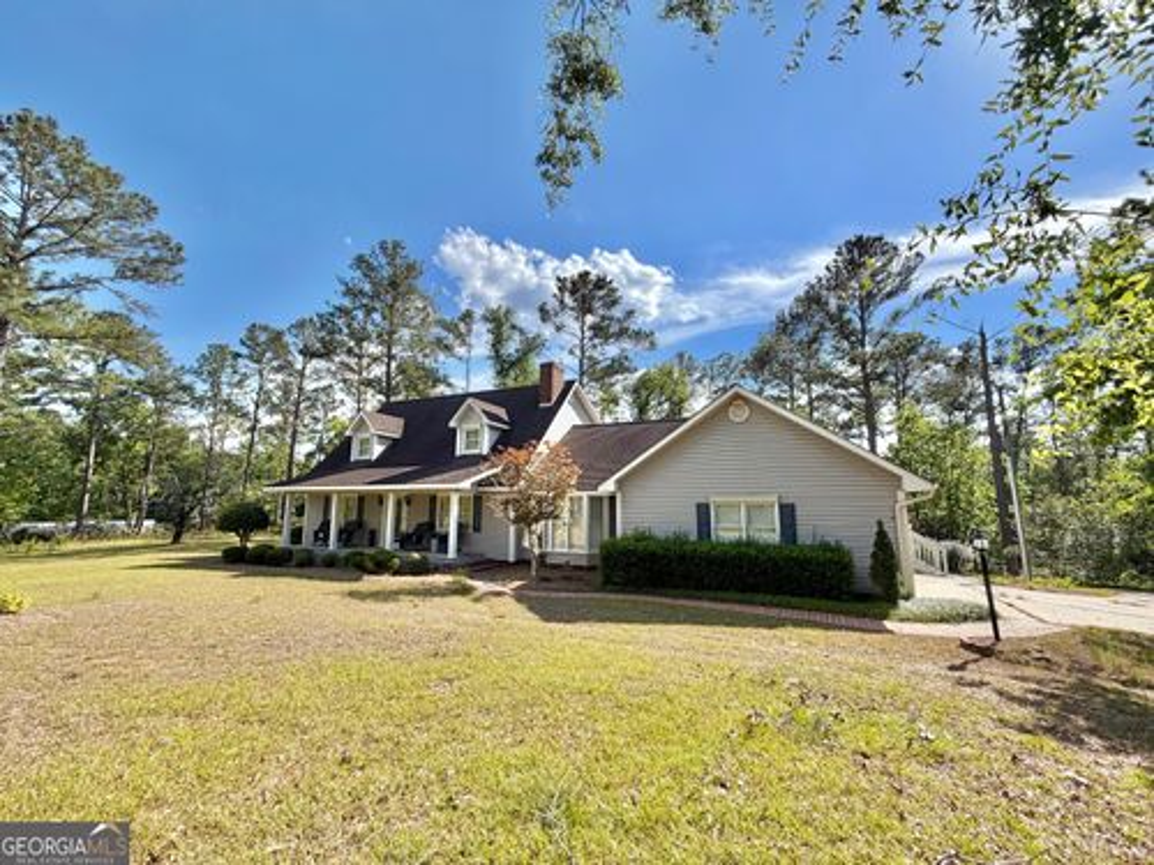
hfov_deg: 102.1
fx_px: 467
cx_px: 577
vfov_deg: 85.7
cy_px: 432
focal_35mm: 14
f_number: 2.2
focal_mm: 2.22
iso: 20
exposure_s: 1/864
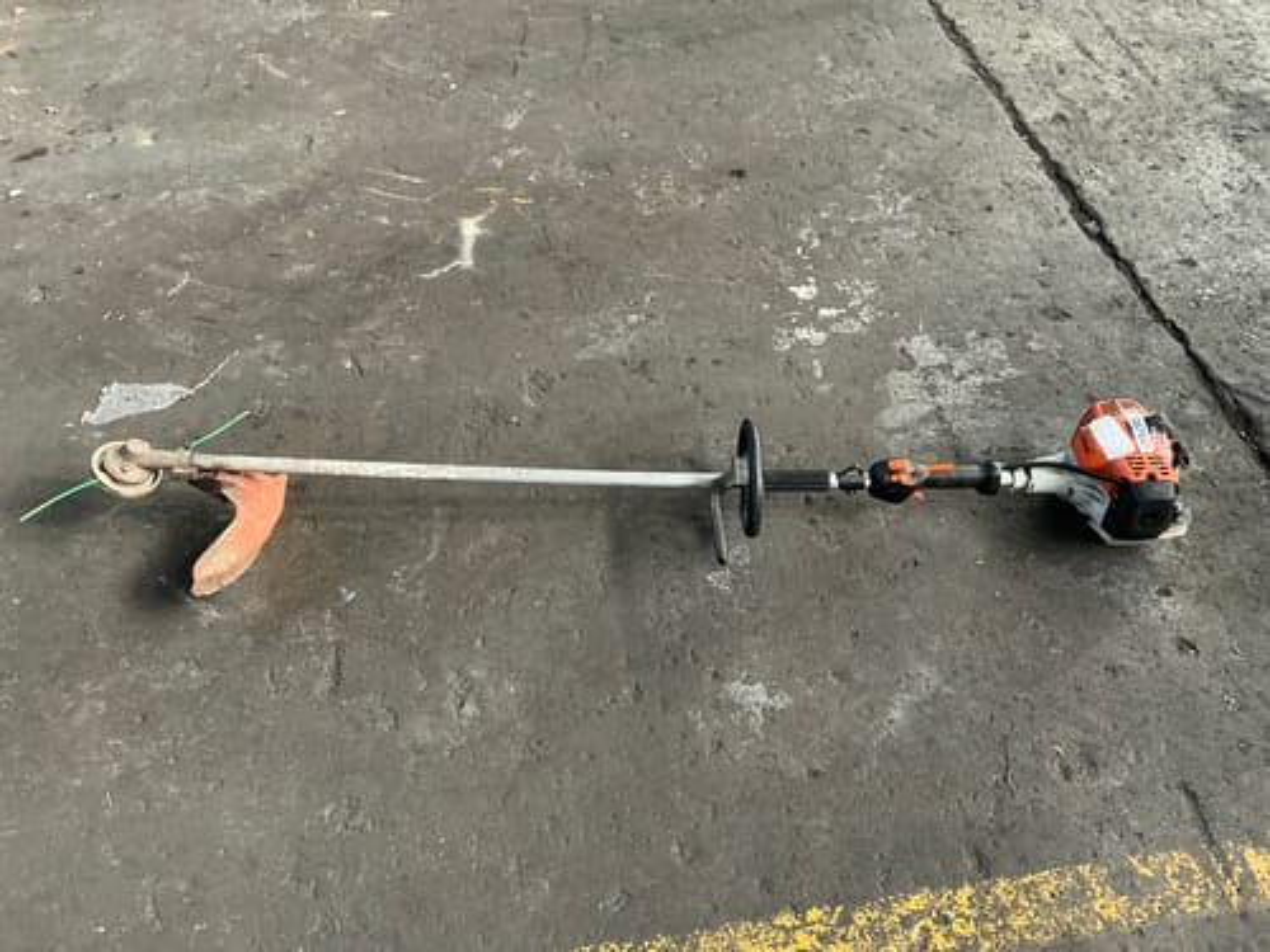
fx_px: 1027
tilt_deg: -48.7
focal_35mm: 28
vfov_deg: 49.7
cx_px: 635
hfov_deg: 63.4
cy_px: 476
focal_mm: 3
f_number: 1.8
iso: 100
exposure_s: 1/60
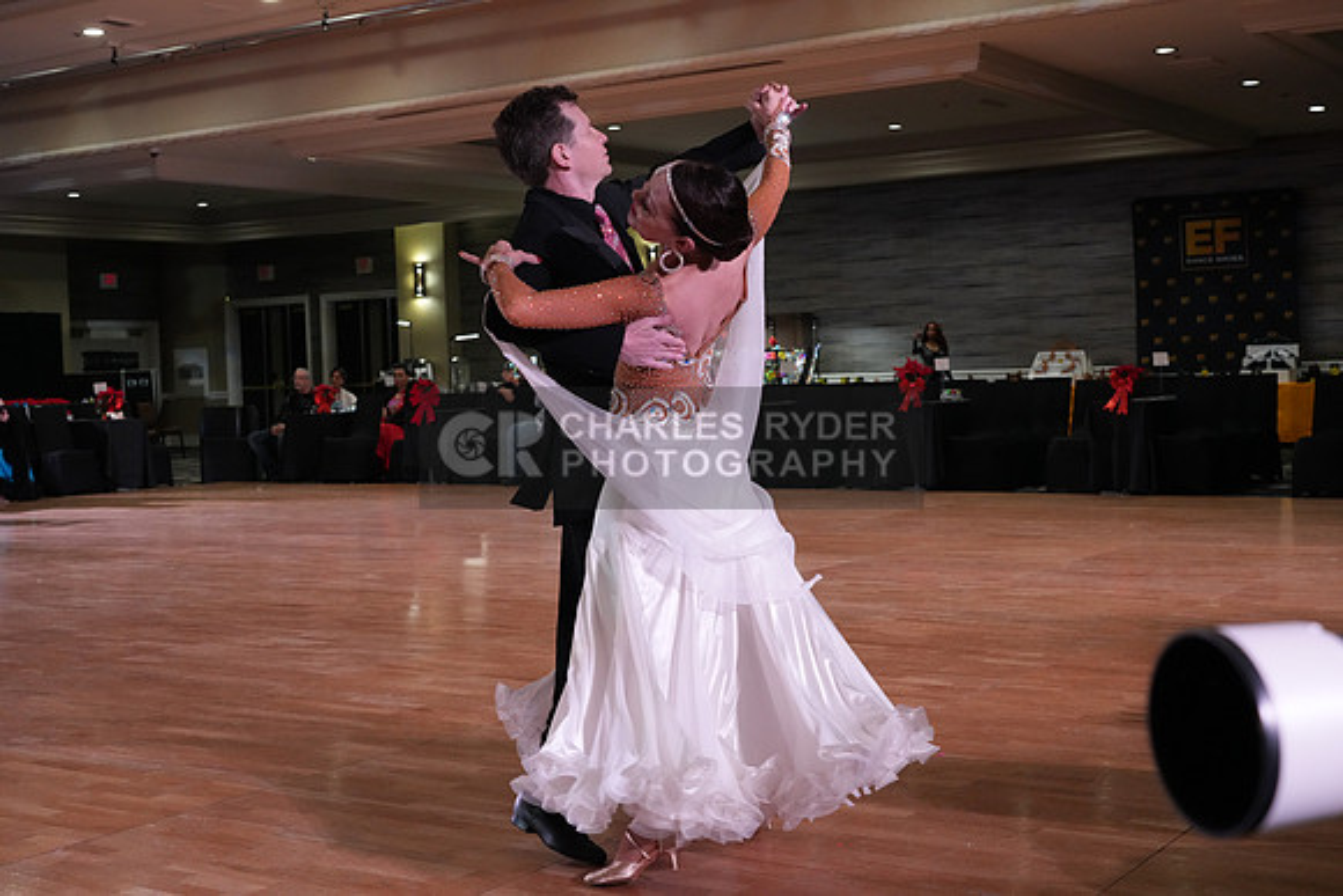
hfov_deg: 43.6
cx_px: 672
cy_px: 448
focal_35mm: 45
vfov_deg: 29.9
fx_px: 1679
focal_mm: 45
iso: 5000
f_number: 5.6
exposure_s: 1/320
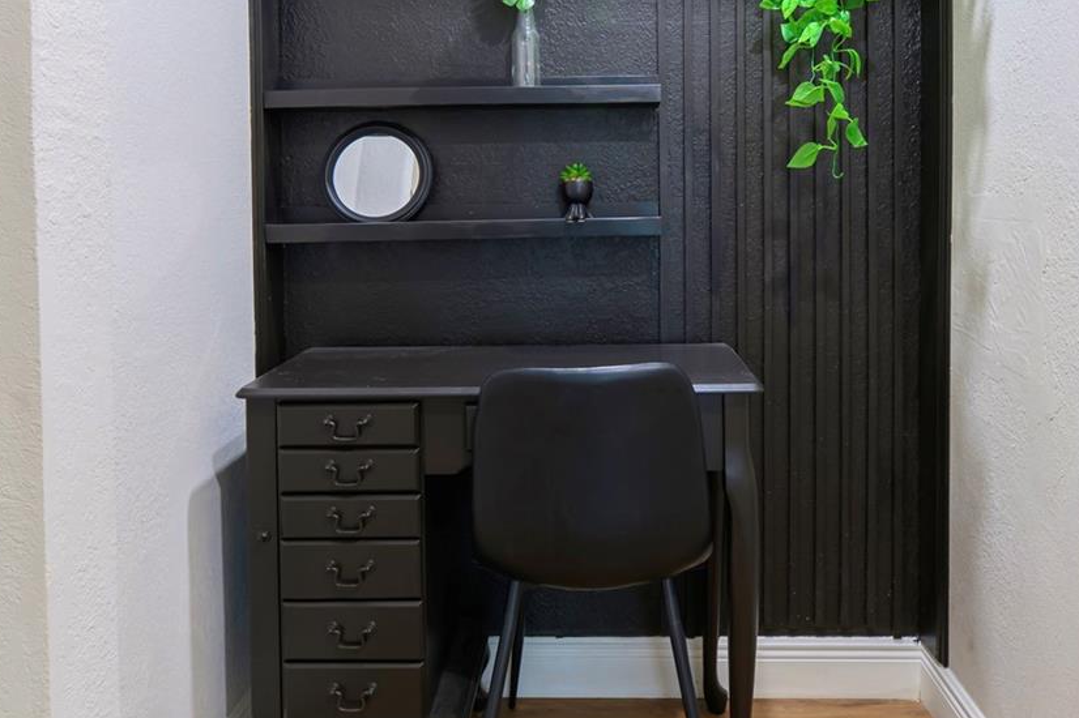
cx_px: 587
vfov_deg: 41.5
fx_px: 929
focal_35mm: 31
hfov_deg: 60.2
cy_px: 214
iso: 500
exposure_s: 1/30
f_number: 7.1
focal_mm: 16
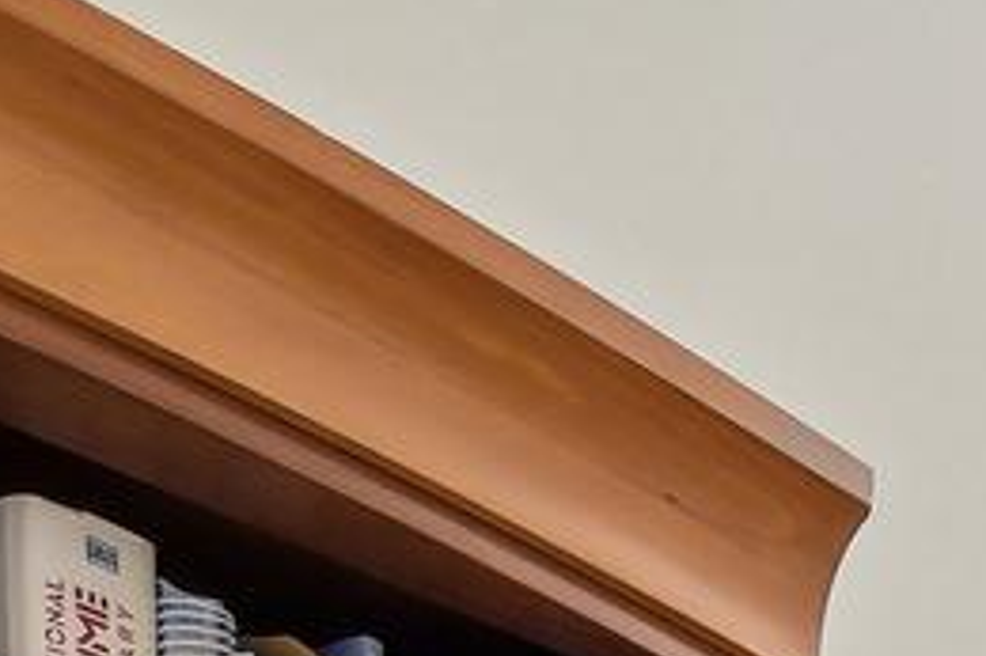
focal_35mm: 126
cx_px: 2712
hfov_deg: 11.6
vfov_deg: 7.7
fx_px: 3449
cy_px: 2565
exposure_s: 1/1.67
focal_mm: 16
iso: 400
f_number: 8
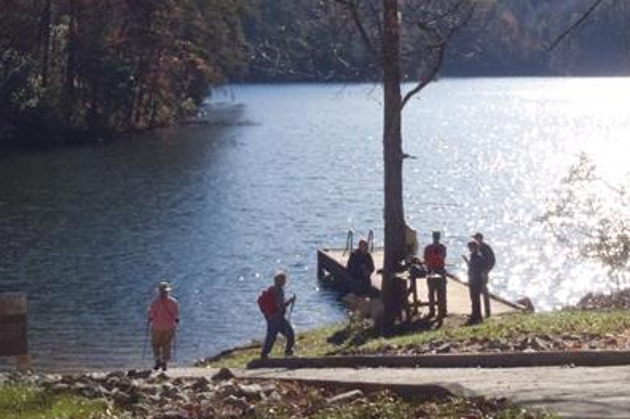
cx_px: 392
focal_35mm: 89
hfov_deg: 22.8
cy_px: 183
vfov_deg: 15.3
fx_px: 1557
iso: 400
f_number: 14
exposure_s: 1/200
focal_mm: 9.39
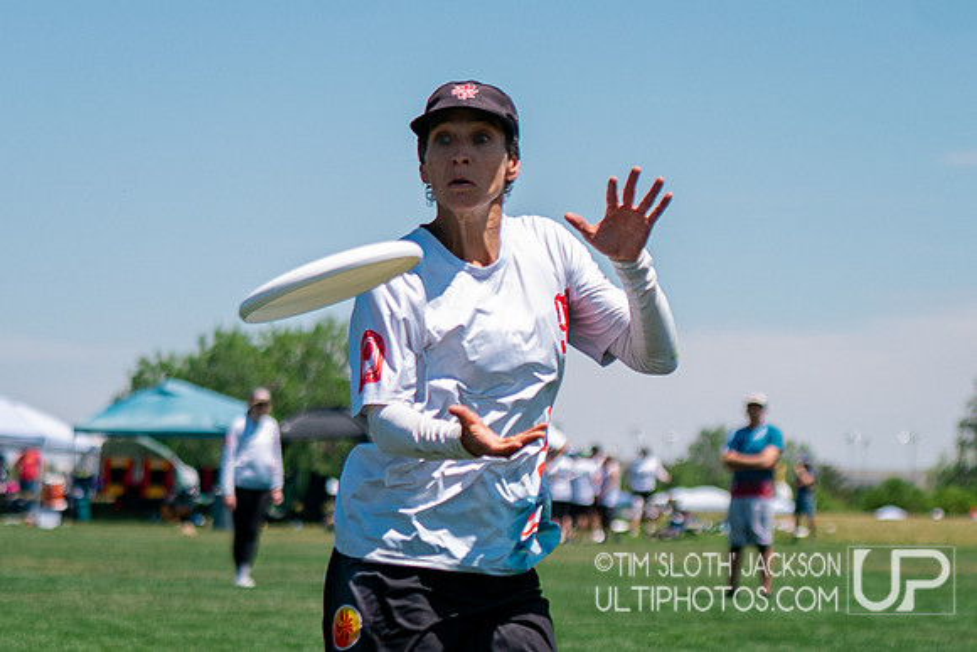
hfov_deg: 12.1
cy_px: 556
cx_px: 749
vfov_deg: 8.1
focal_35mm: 170
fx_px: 4604
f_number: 2.8
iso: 320
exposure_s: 1/6400
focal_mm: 70
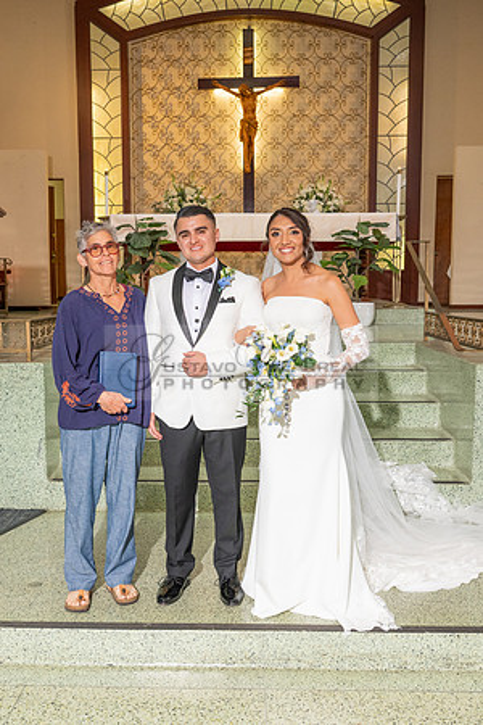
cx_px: 220
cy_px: 362
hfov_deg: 34.8
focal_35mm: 38
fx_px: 770
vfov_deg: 50.4
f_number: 4
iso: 800
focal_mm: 25.5
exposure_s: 1/200
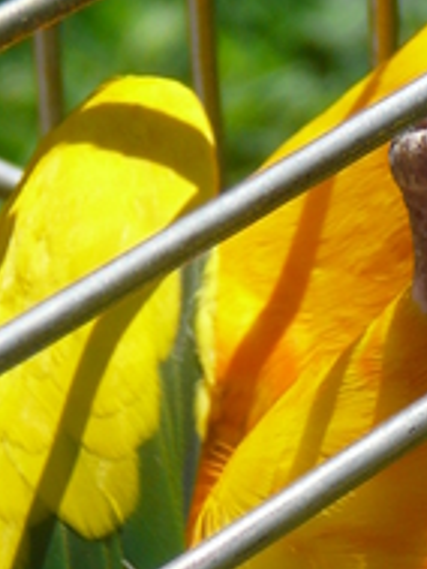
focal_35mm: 305
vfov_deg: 6.5
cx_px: 552
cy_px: 557
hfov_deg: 4.9
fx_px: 5011
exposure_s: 1/640
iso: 80
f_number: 3.9
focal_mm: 15.6
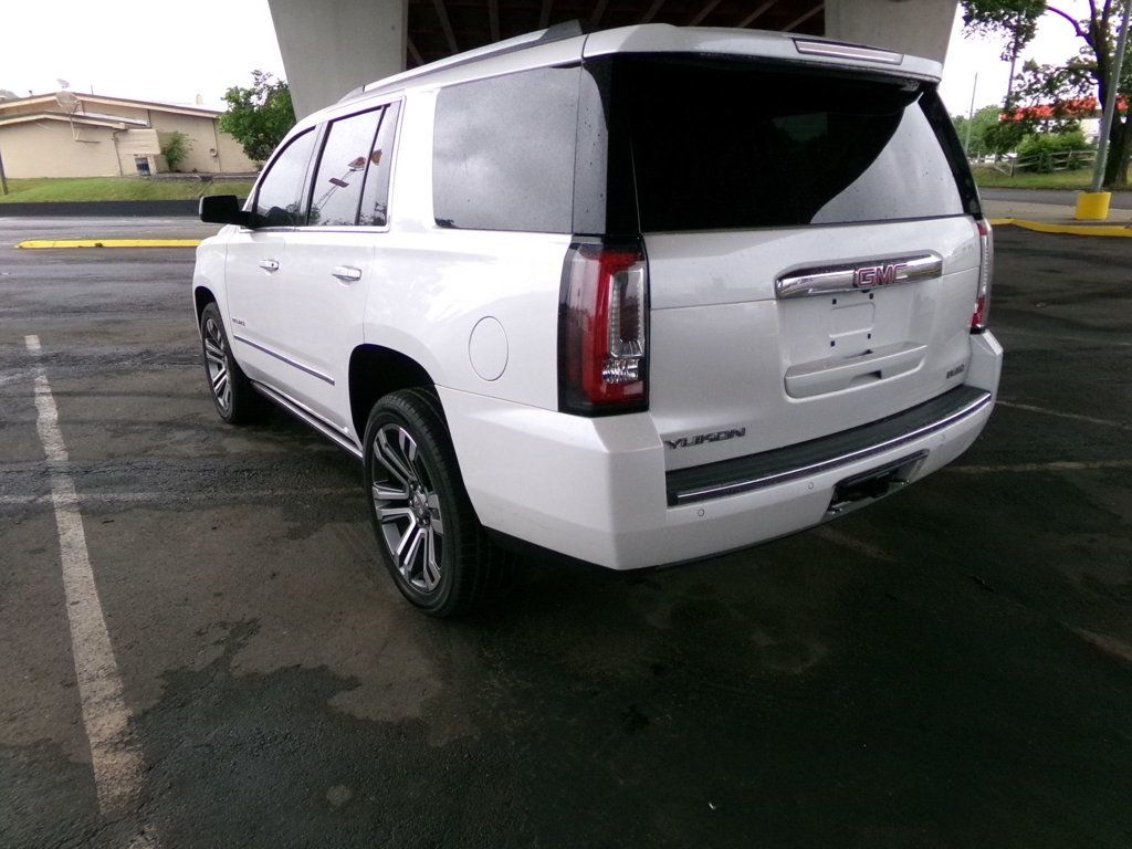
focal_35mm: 24
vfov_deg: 56.8
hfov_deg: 71.6
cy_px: 424
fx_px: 785
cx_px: 566
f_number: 11.07
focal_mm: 4.3
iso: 608
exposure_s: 1/60
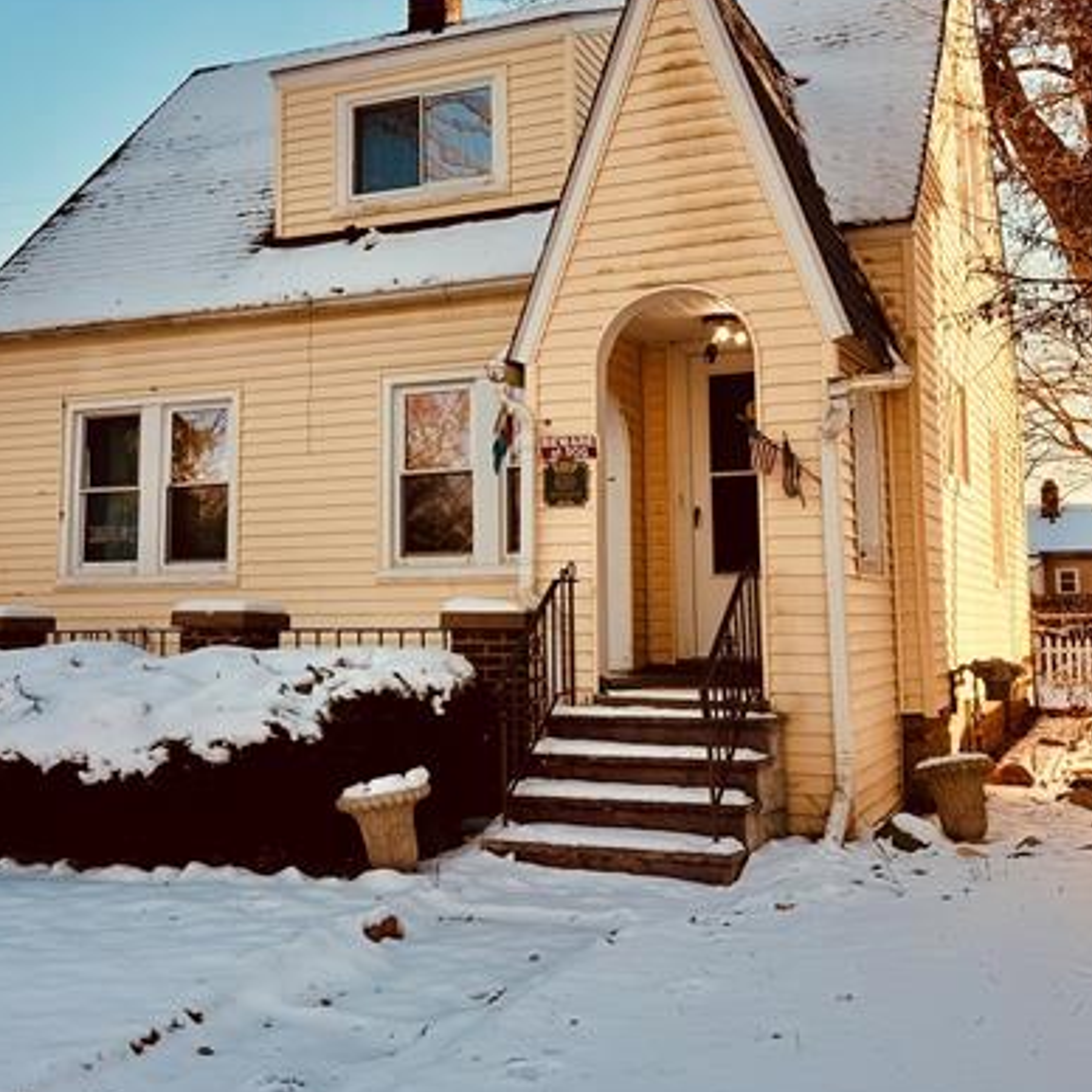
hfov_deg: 39.9
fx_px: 1499
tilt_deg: +7.3
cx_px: 462
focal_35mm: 42
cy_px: 453
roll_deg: -1.2
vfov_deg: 39.9
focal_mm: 6.76
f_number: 1.78
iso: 80
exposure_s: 1/1689
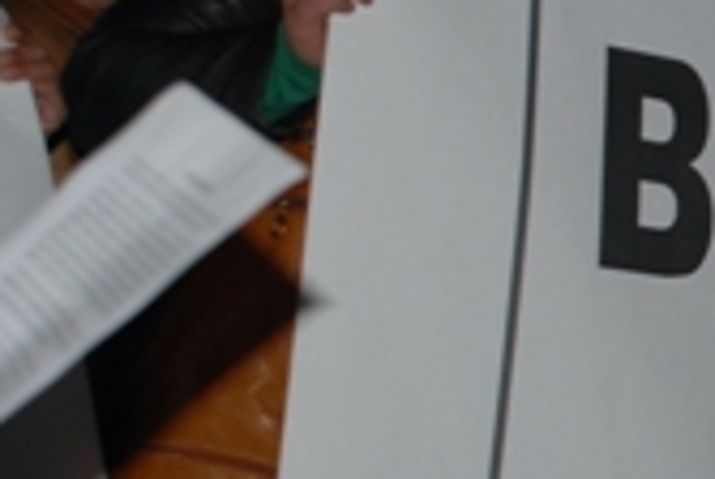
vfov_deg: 8.7
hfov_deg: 12.4
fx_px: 3144
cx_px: 1070
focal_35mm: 158
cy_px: 291
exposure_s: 1/60
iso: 200
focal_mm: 32
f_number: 4.2
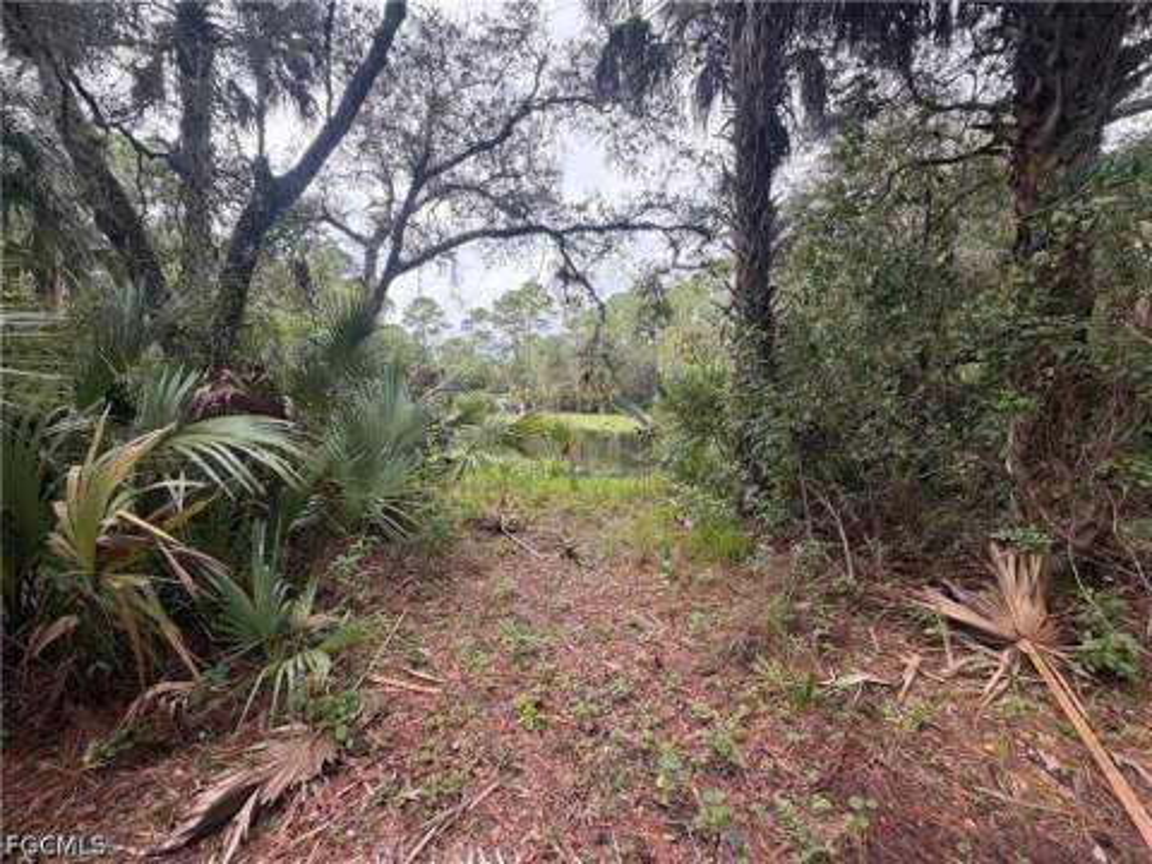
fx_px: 466
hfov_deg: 102.1
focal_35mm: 14
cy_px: 432
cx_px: 576
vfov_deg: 85.7
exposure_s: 1/151
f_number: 2.2
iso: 40
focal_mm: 2.22
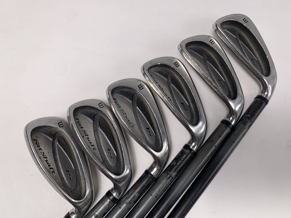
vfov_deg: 53.1
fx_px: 219
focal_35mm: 26
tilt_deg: -76.6
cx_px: 146
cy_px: 109
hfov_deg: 67.3
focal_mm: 4.25
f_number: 1.8
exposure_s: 1/145
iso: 25
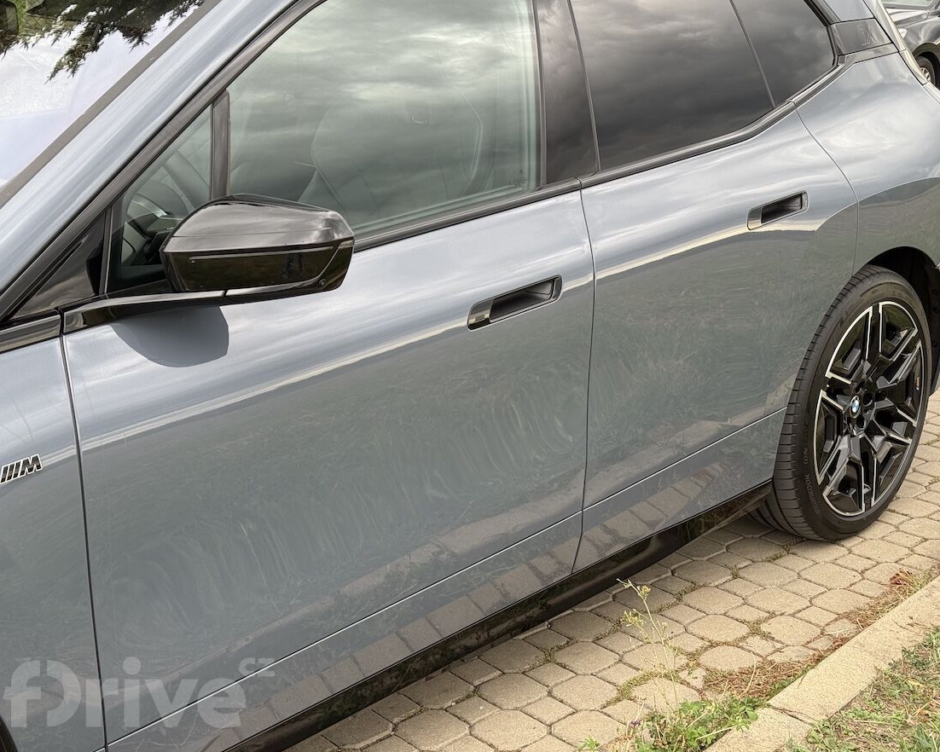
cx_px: 493
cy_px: 374
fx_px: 1419
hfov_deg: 36.6
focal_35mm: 51
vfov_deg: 29.7
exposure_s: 1/244
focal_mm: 6.76
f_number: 1.78
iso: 100
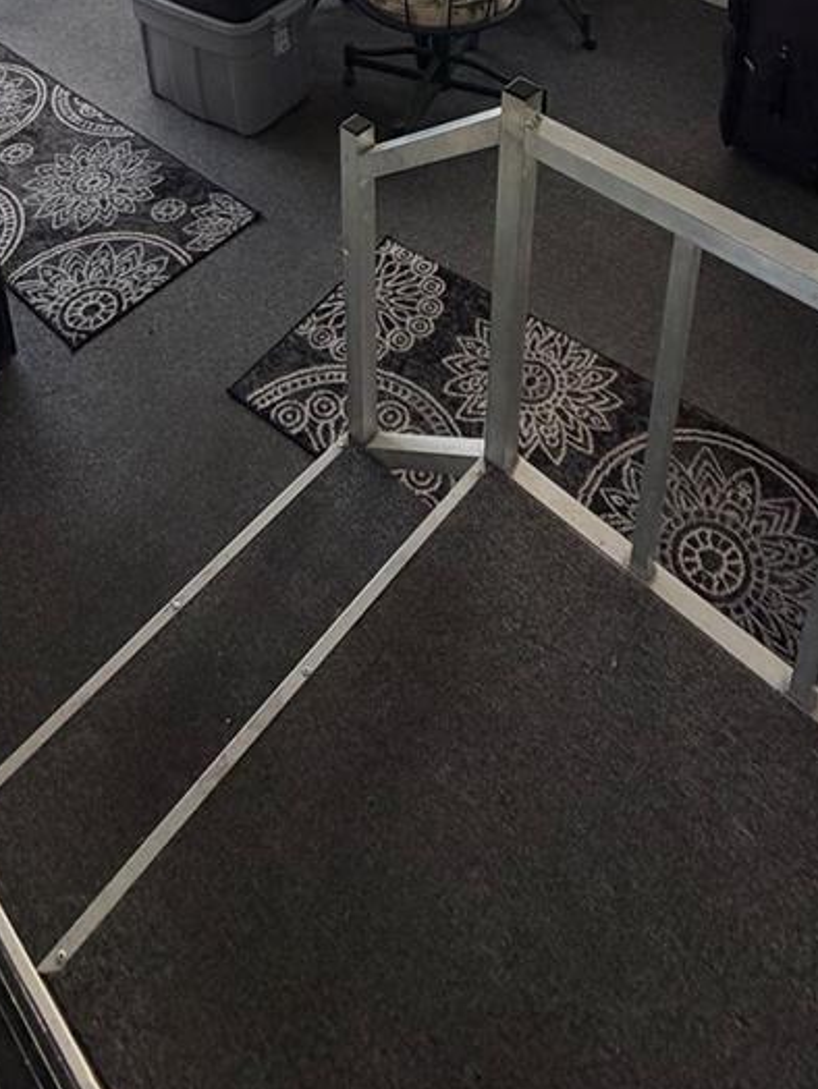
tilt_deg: -20.7
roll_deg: +1.2
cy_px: -133
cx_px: 405
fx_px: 1008
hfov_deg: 44.2
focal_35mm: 32
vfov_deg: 43.0
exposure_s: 1/121
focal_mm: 2.22
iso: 160
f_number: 2.2
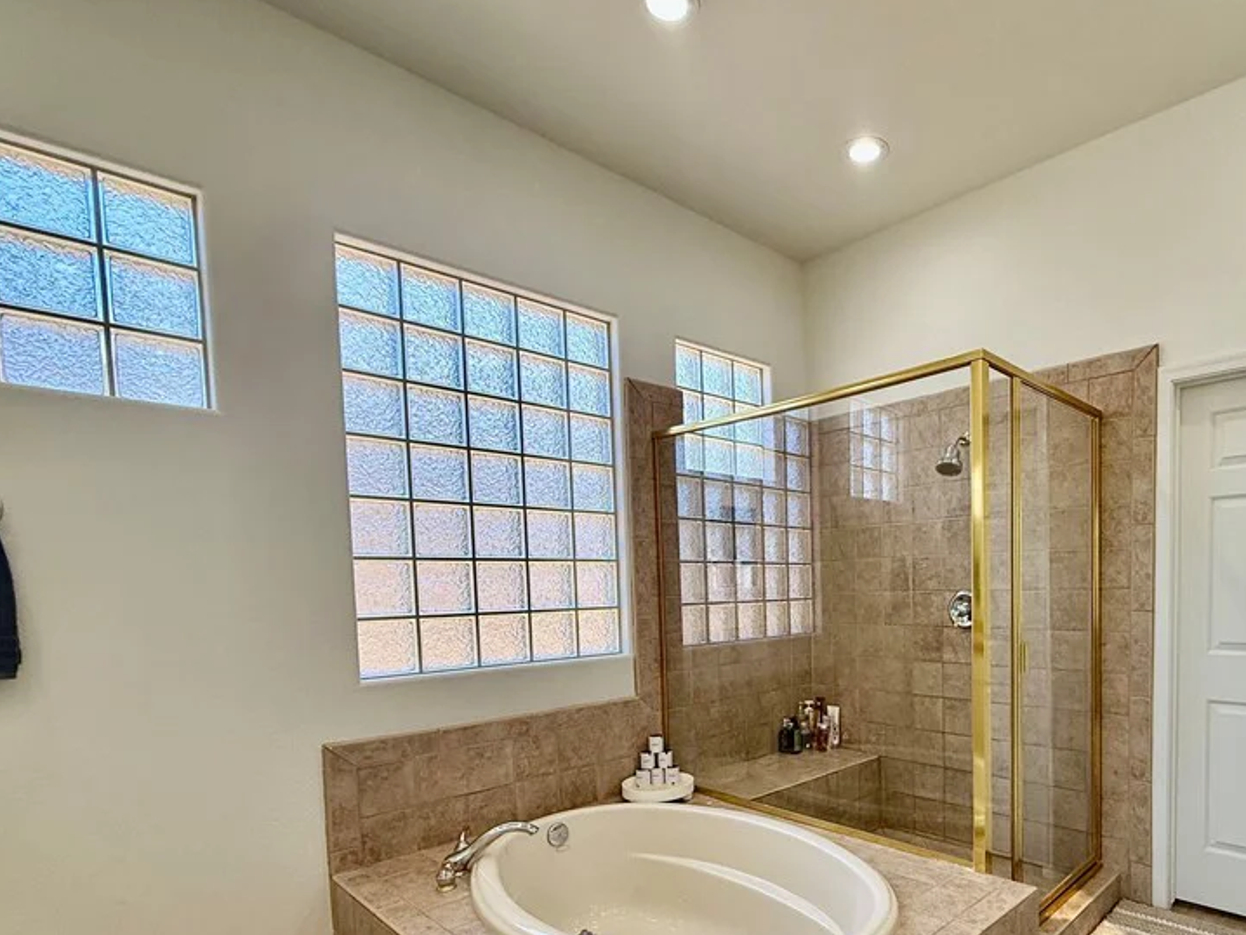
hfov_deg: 79.4
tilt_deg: -2.4
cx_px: 819
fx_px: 720
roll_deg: +1.5
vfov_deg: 64.2
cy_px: 626
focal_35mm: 20
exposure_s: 1/133
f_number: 2.2
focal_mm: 2.22
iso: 64
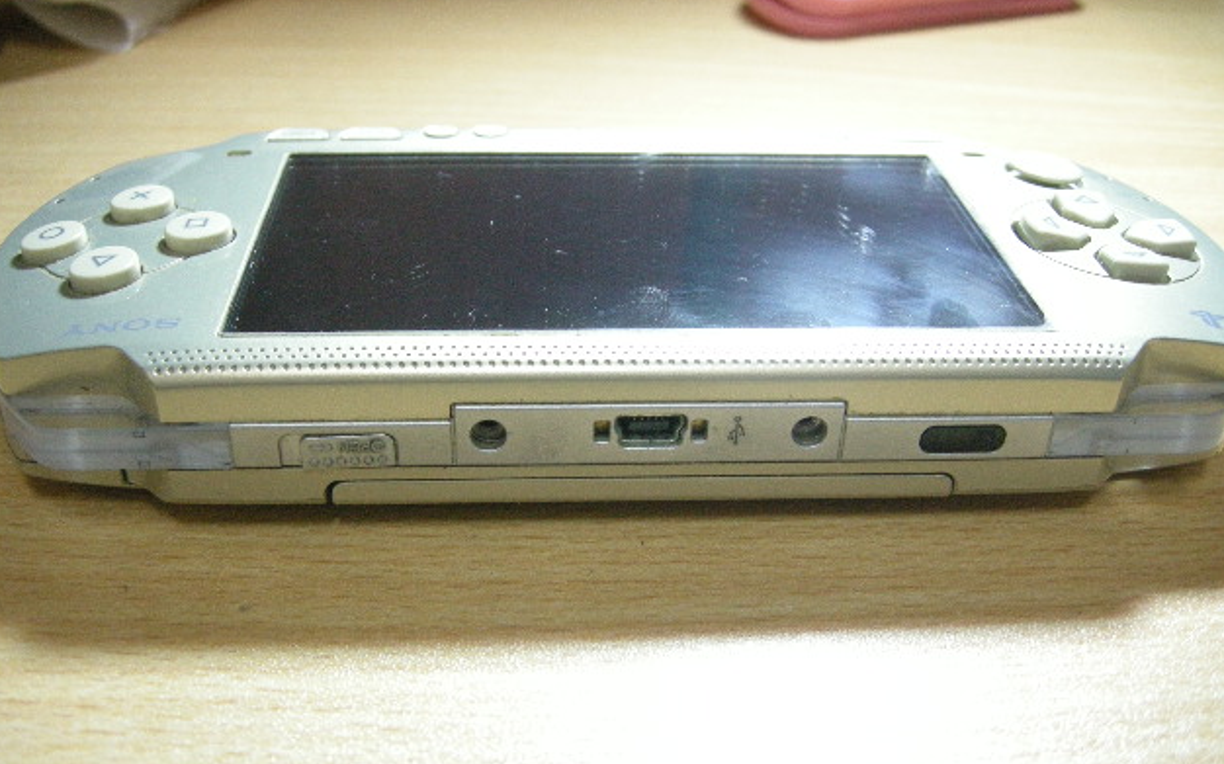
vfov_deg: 32.7
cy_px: 424
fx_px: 1301
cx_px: 616
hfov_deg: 50.4
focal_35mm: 39
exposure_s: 1/14.3
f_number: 2.7
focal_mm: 7.5
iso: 400
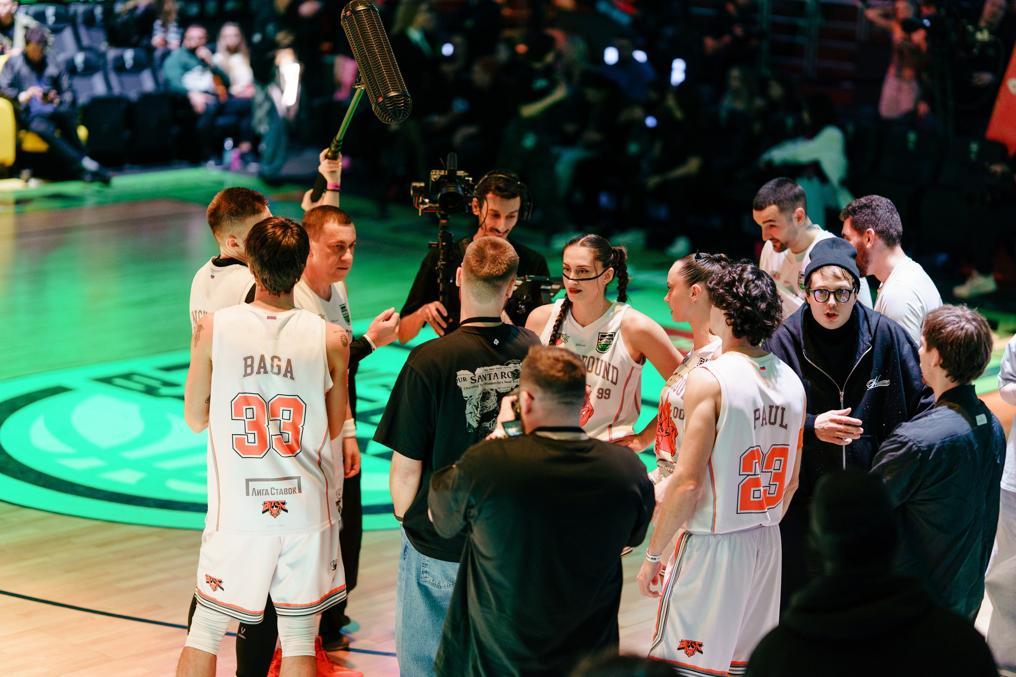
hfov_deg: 22.0
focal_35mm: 92
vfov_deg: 14.8
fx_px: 2609
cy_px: 336
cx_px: 541
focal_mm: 85
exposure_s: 1/640
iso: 800
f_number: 1.4
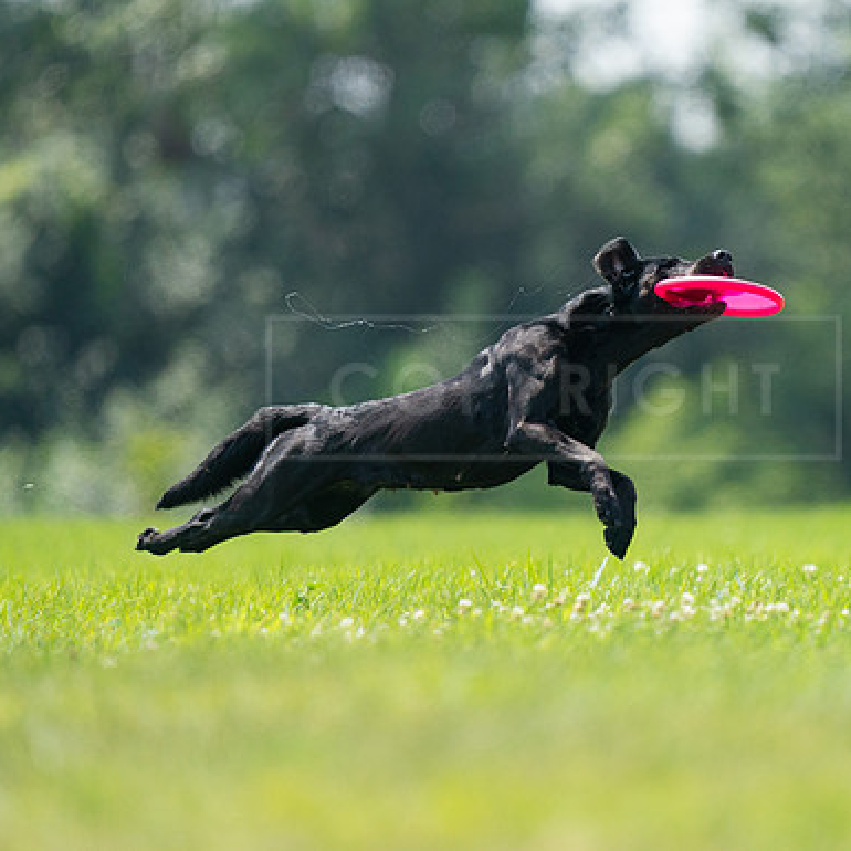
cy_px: 426
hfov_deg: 2.3
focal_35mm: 769
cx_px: 477
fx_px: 21389
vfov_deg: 2.3
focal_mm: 600
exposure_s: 1/4000
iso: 2000
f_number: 6.3
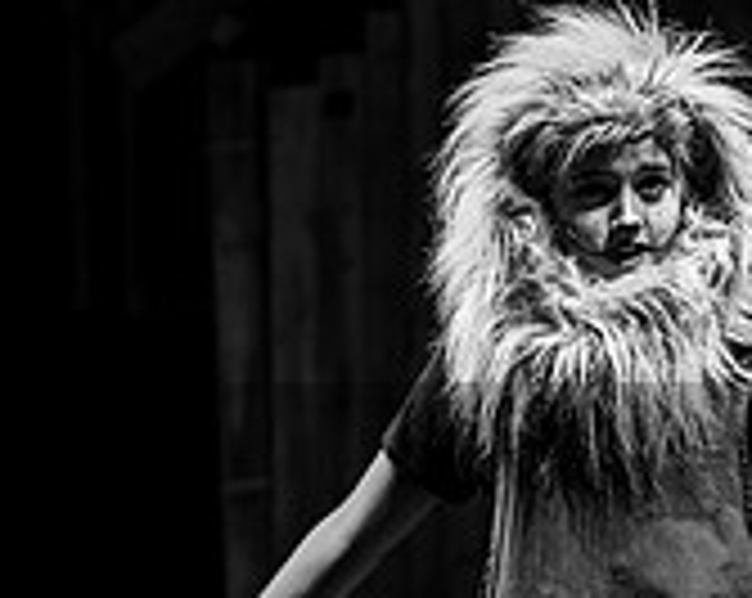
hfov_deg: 4.1
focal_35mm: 470
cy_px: 749
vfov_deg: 3.3
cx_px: 977
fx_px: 10442
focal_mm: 144
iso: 200
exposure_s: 1/80
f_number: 2.8
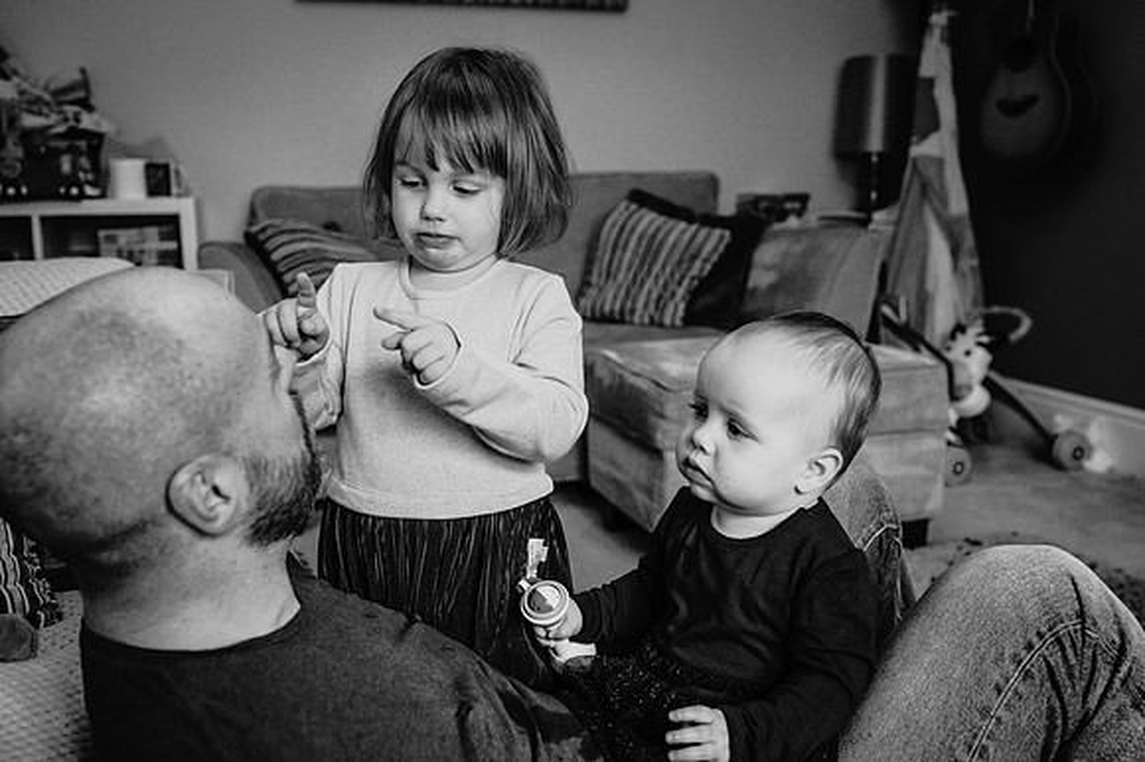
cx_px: 572
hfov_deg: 54.5
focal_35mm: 35
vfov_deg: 37.8
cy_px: 381
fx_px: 1113
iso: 1100
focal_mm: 35
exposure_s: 1/160
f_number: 3.5
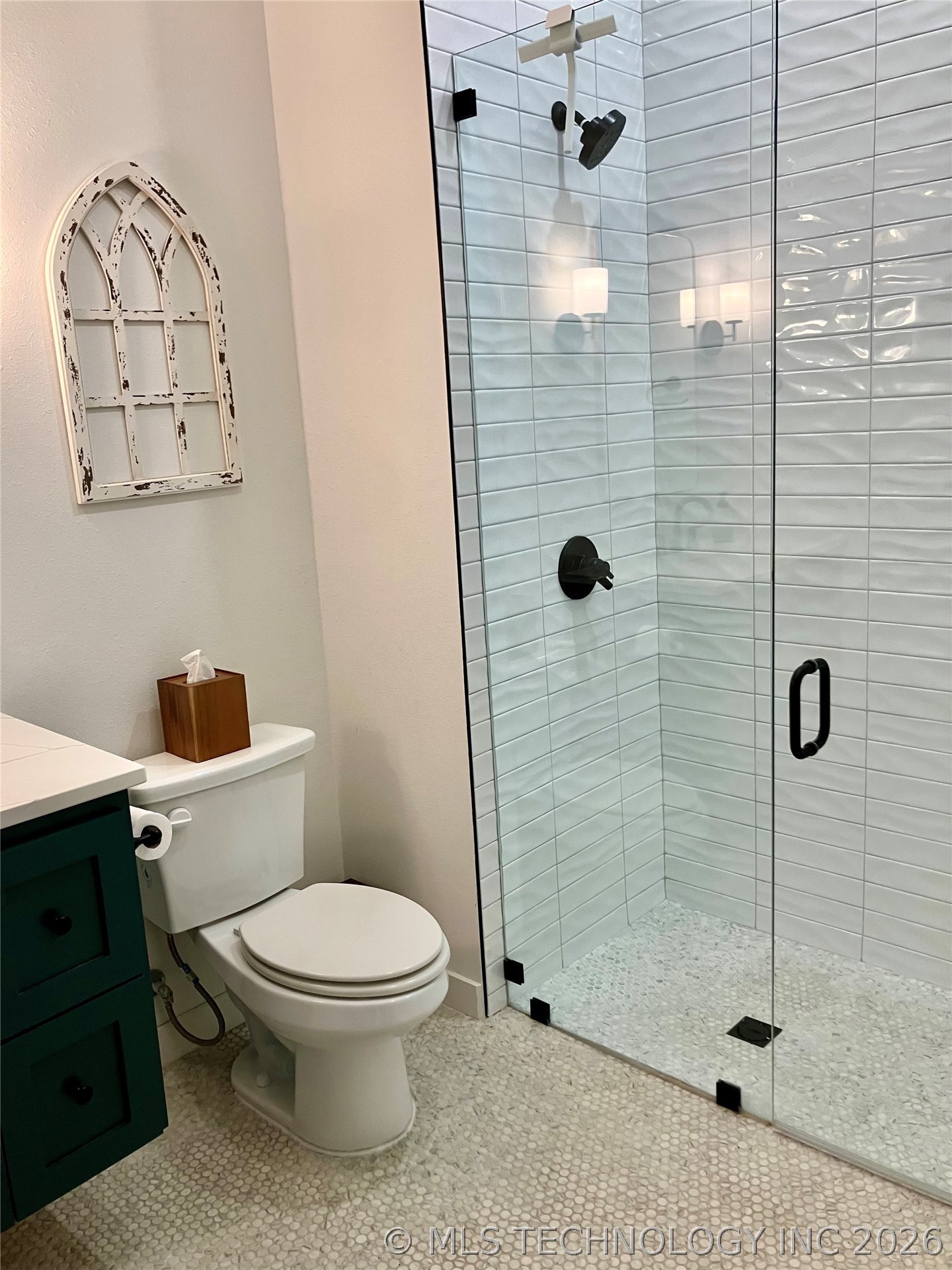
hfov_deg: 49.7
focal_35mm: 28
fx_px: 1027
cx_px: 476
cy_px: 635
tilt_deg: -11.9
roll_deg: +3.1
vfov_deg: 63.4
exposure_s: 1/60
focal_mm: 3.99
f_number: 1.8
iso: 64
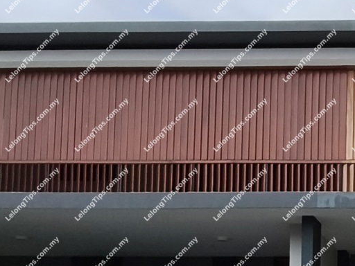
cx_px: 542
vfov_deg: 30.6
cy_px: 221
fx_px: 472
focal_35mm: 46
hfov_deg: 27.3
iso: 50
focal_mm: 1.67
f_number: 2.2
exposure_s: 1/2724
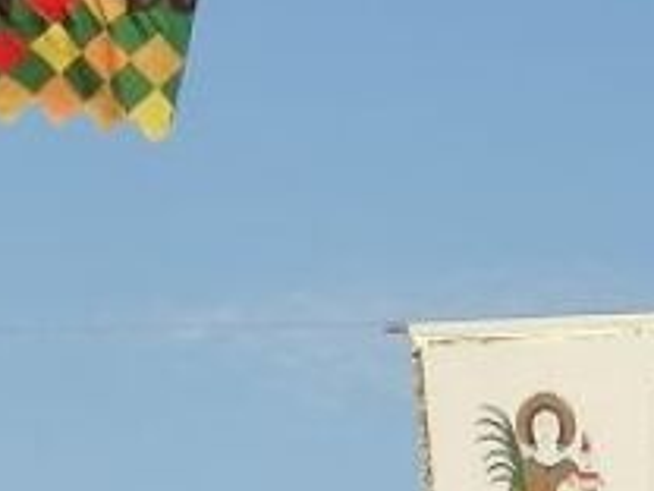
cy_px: 551
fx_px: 5876
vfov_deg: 4.8
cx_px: 85
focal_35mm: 311
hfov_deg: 6.4
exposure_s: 1/1328
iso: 50
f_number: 1.8
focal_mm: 5.3
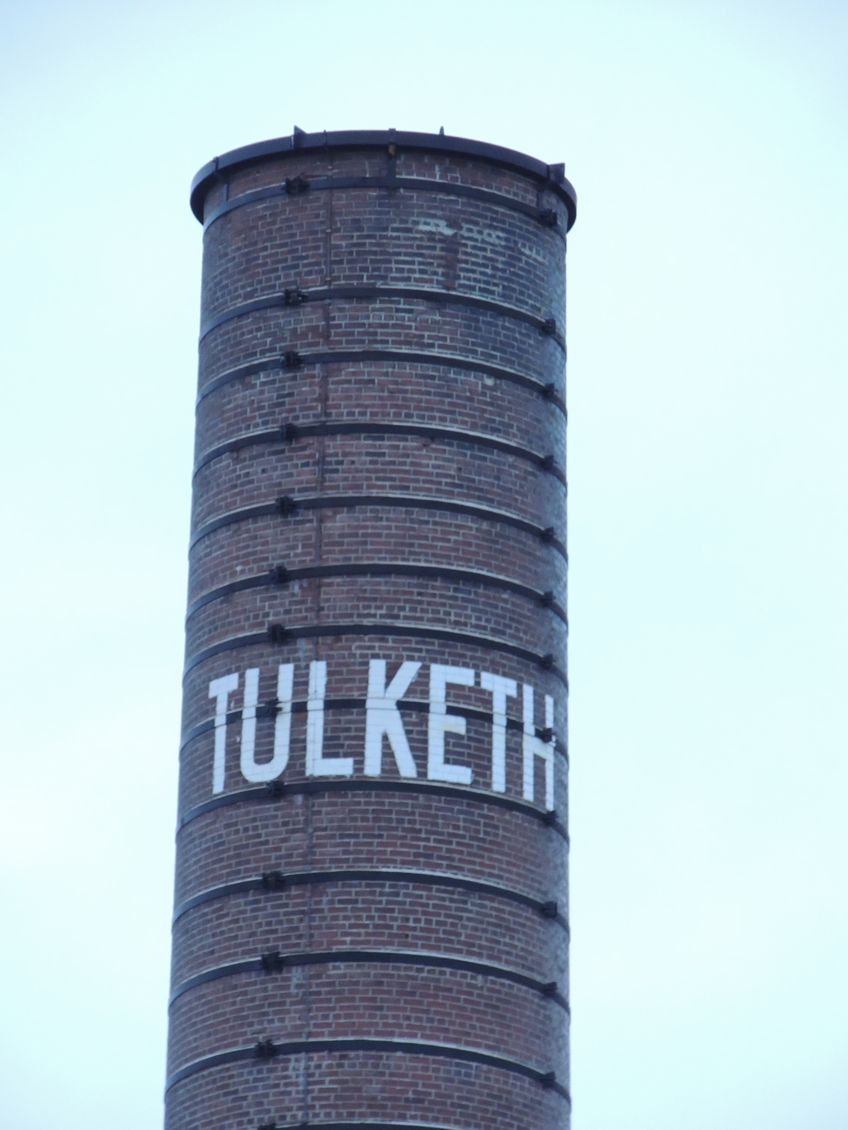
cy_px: 565
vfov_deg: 4.2
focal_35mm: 470
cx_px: 424
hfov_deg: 3.2
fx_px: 15352
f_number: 4.9
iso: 800
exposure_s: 1/15
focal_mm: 83.8
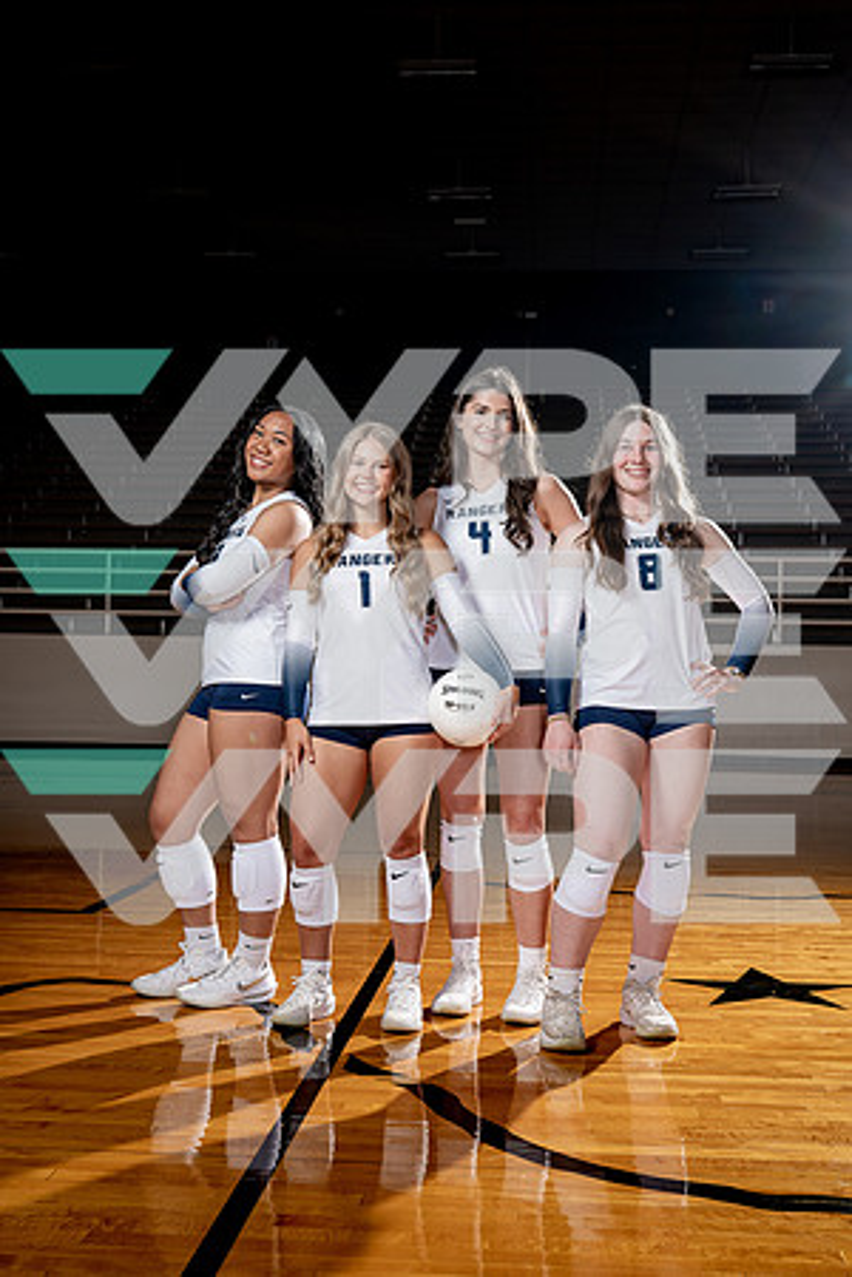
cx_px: 426
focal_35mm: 41
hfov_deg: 32.6
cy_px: 638
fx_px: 1455
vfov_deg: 47.4
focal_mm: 41
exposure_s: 1/250
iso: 100
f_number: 8
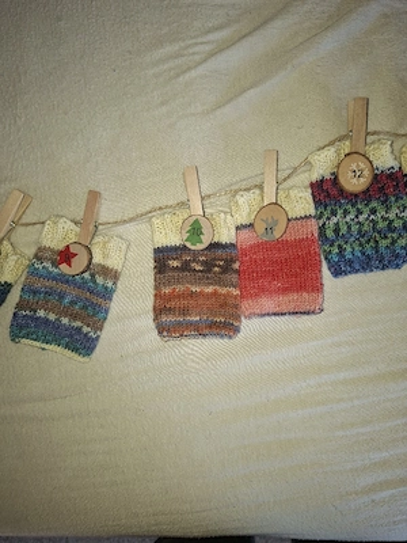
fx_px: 361
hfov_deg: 58.9
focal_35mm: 23
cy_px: 272
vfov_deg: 73.9
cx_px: 204
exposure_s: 1/100
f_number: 1.8
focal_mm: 5.54
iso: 80
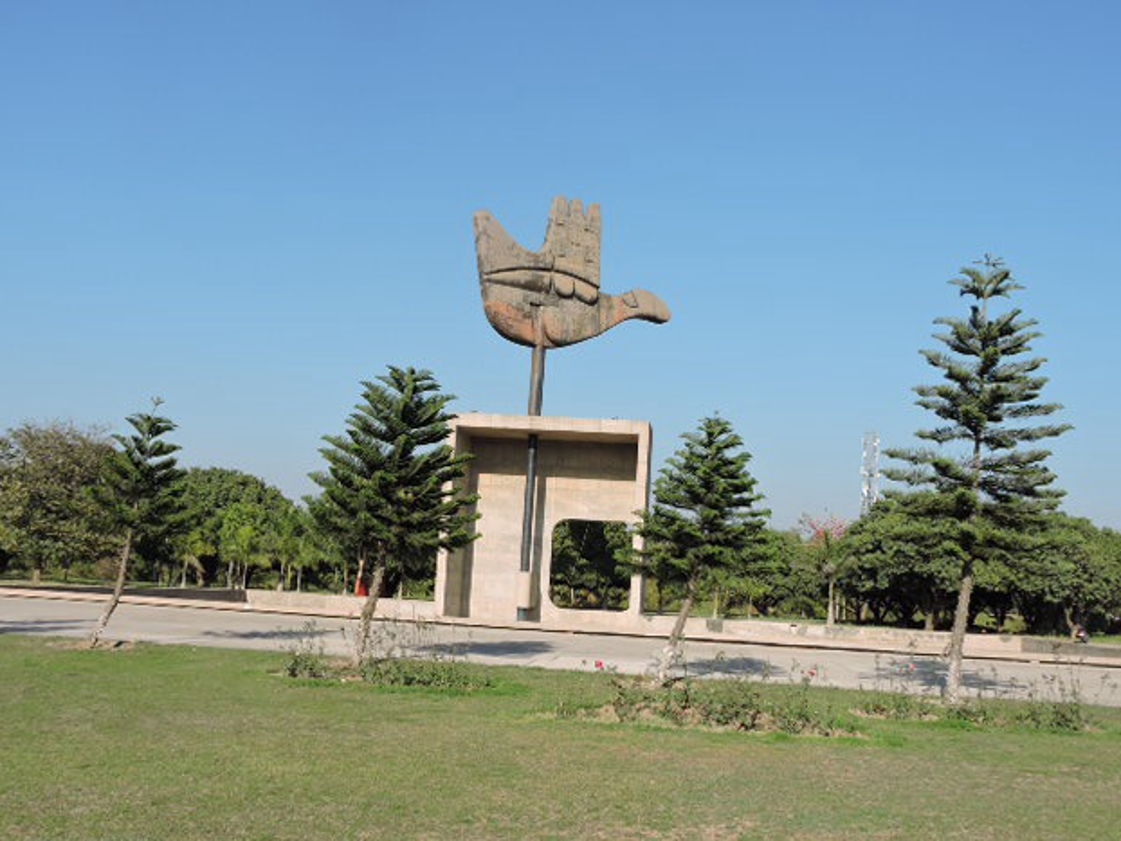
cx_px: 571
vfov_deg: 39.7
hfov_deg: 51.3
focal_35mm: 36
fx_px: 1166
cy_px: 416
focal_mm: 6.3
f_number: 3.8
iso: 100
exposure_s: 1/1000
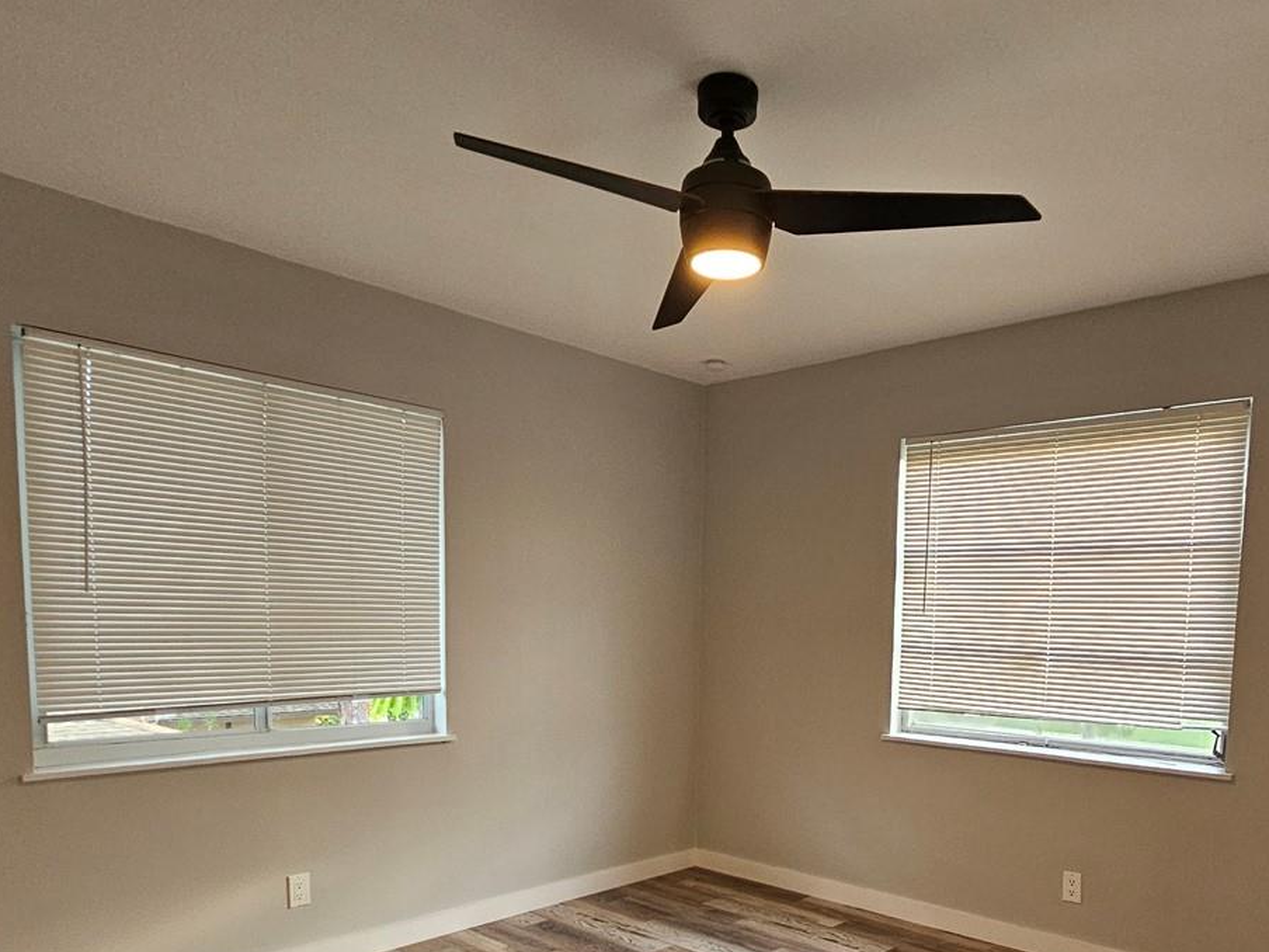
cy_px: 730
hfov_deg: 73.4
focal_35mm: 23
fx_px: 843
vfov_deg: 55.6
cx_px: 733
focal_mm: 2.2
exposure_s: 1/60
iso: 320
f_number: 2.2
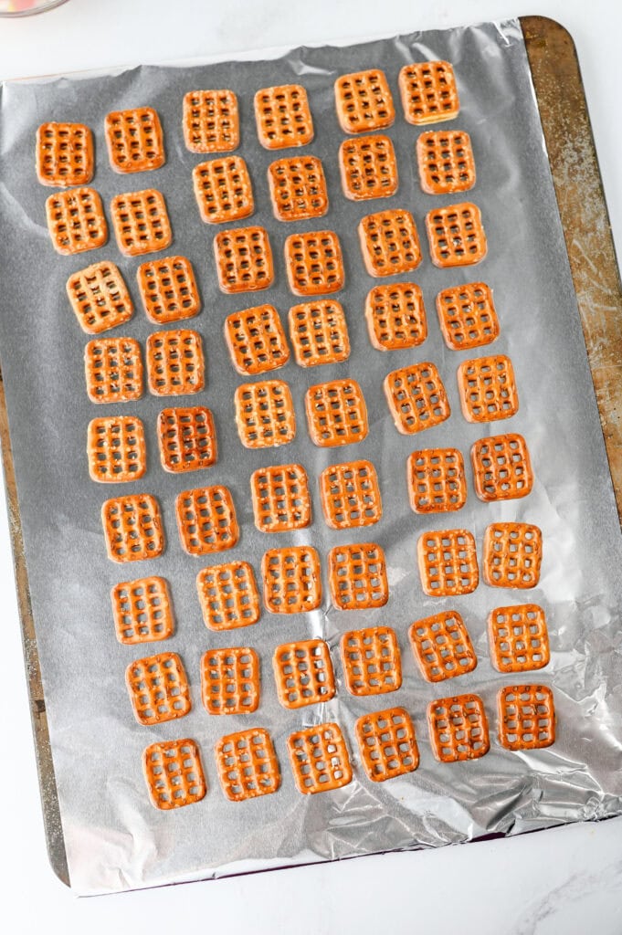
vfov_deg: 39.6
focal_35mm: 50
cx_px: 311
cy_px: 468
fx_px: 1298
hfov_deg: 26.9
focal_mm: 50
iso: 320
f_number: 4
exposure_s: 1/125
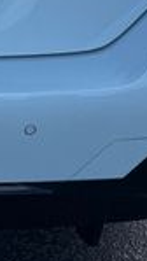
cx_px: -150
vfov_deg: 18.2
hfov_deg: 10.0
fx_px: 775
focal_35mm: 112
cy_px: -51
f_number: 1.78
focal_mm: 6.76
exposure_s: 1/3425
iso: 100
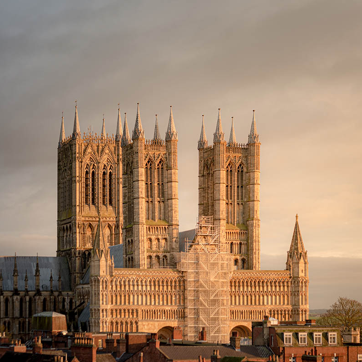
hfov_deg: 26.7
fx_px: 757
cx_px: 248
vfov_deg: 26.9
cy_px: 181
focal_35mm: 64
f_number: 3.2
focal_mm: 50
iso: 125
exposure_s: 1/500
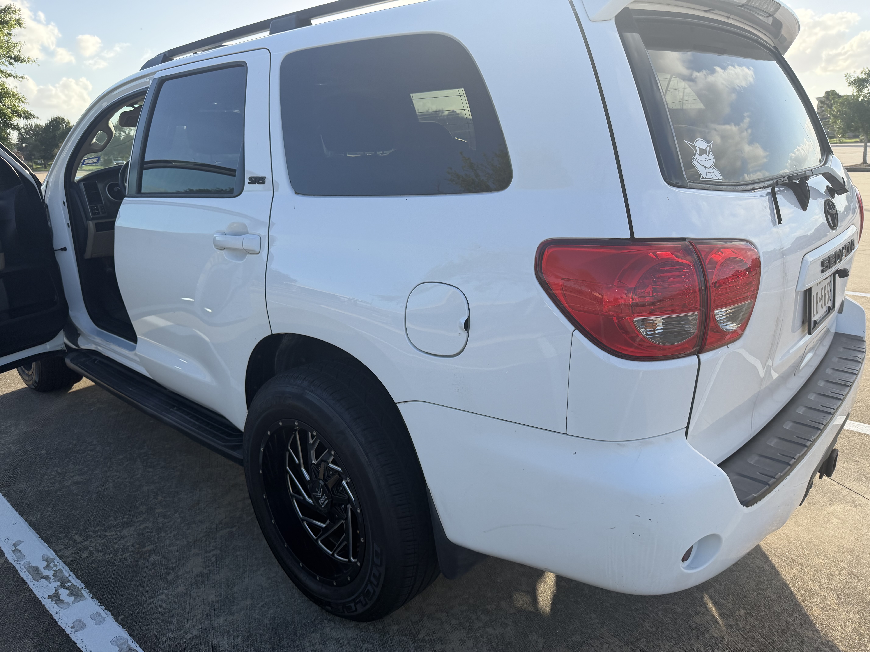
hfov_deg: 71.6
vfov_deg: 56.8
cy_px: 326
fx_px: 603
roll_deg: +1.8
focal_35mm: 24
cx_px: 435
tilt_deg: -14.6
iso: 100
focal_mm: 6.76
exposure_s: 1/2299
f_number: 1.78
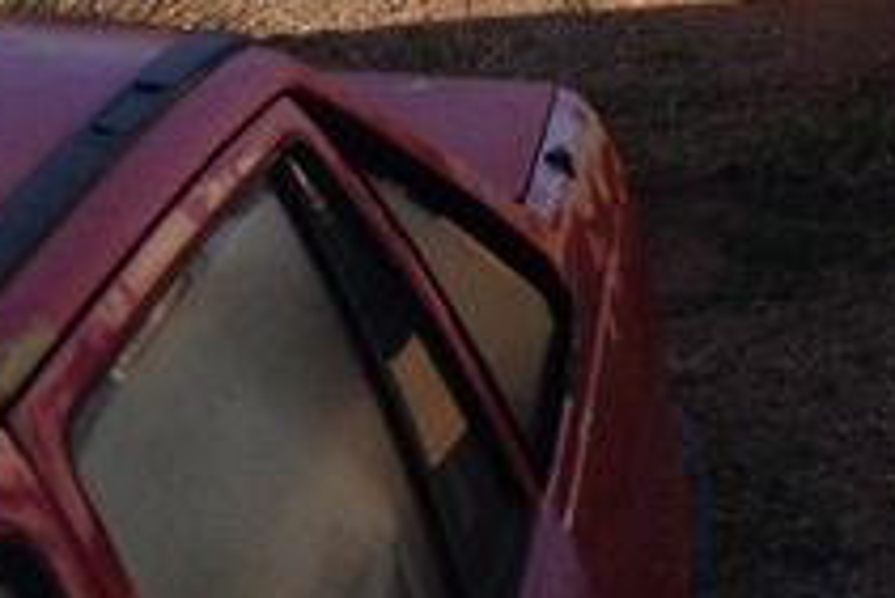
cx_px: 1158
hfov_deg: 14.3
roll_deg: -1.6
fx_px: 3433
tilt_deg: -7.9
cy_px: -628
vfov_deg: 9.3
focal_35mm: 138
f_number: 2.4
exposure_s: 1/1381
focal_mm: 4.28
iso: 50
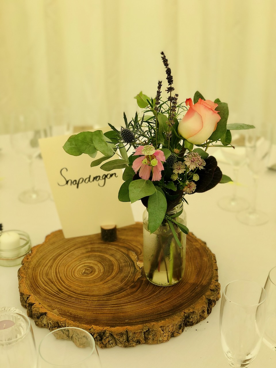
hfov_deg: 28.0
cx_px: 138
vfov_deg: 36.8
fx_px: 553
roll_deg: +2.7
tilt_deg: -25.4
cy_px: 184
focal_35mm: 52
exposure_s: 1/100
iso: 25
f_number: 2.4
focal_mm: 6
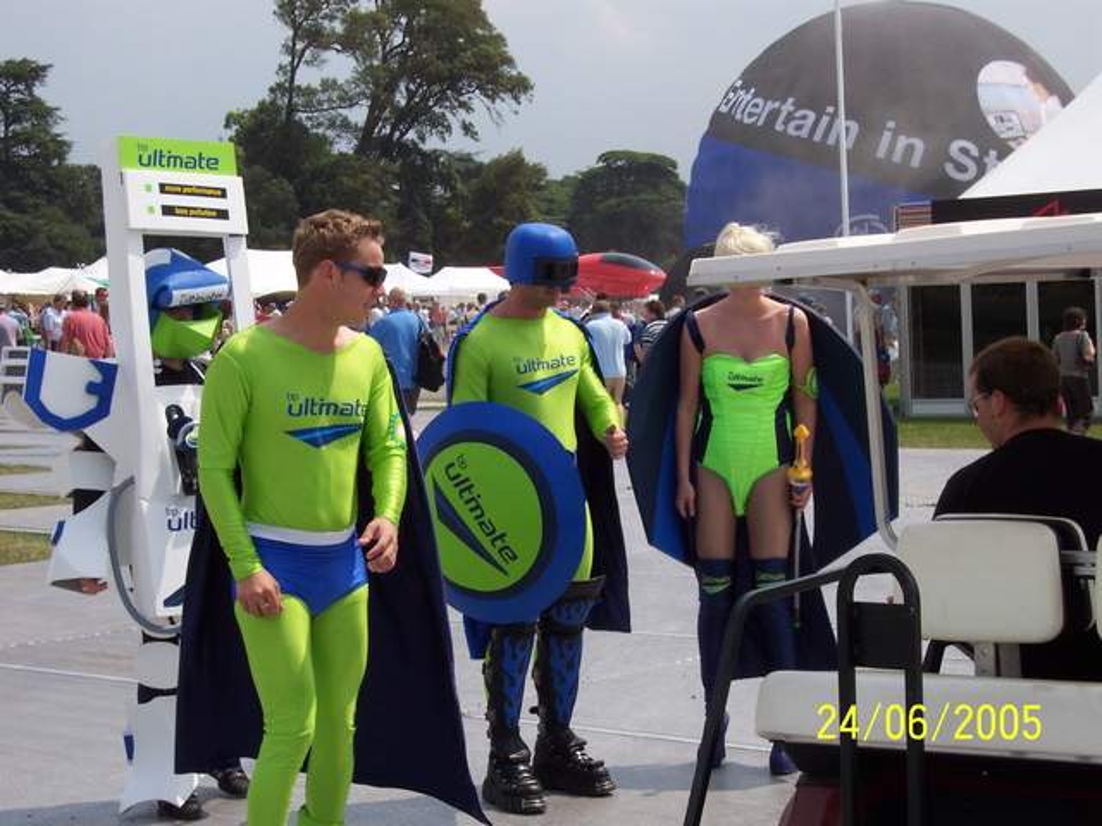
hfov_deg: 25.7
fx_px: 2419
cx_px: 551
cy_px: 413
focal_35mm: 76
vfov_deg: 19.4
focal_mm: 16
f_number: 6.7
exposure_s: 1/500
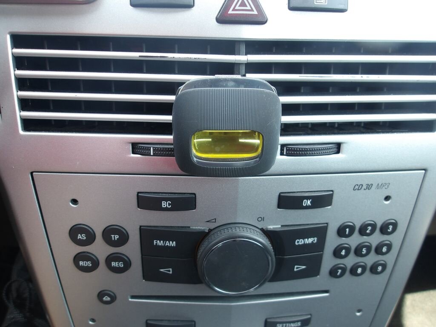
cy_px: 164
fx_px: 340
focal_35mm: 27
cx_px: 218
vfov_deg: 51.4
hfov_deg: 65.3
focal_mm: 4.9
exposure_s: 1/32
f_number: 3
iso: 100
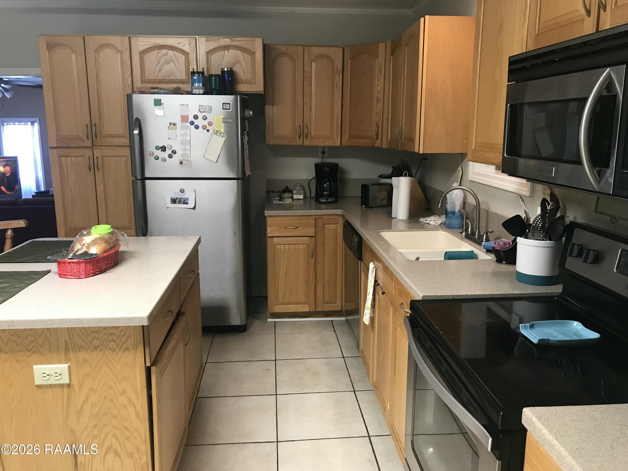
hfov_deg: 63.4
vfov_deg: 49.7
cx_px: 314
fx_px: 508
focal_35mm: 28
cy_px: 236
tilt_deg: -11.7
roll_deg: -0.2
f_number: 1.8
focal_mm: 3.99
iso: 50
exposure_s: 1/15
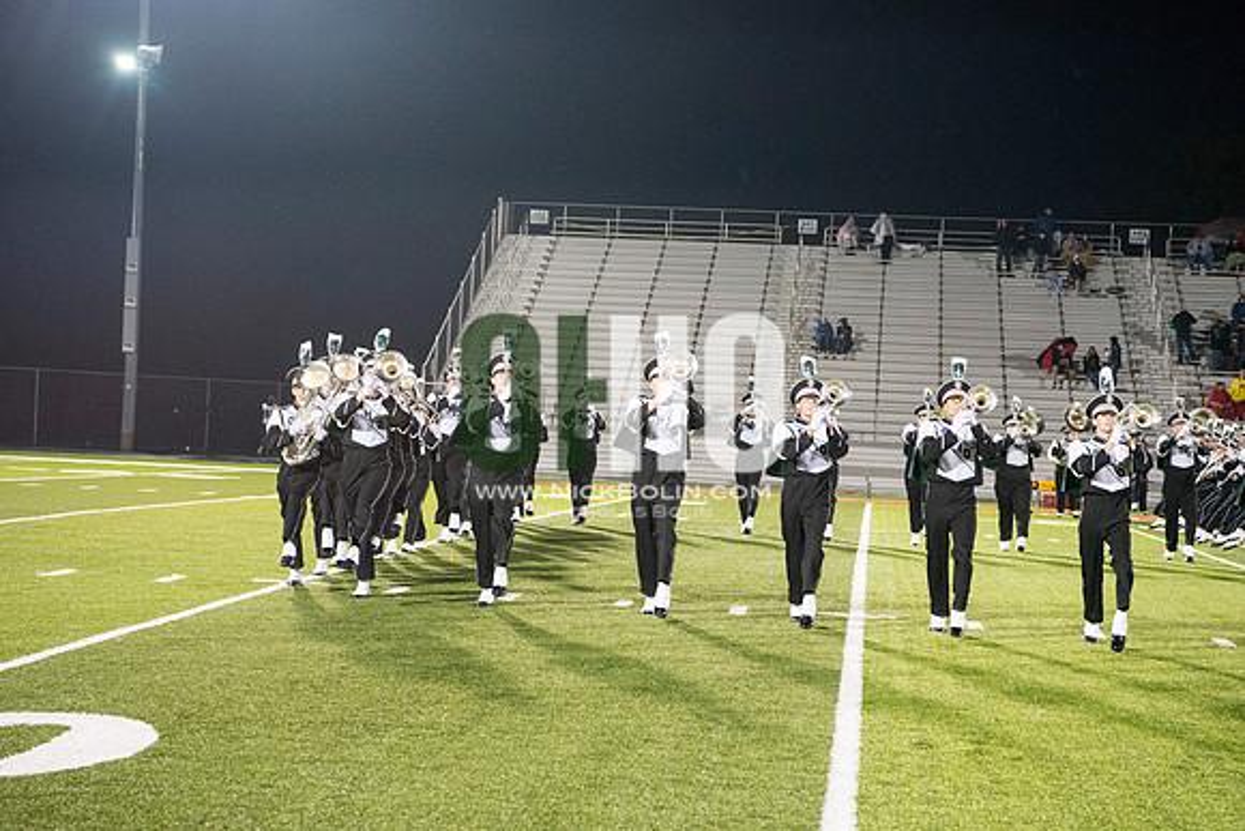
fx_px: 2421
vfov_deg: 19.5
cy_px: 416
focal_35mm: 70
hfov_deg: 28.8
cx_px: 622
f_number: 5.6
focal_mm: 70
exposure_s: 1/200
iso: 5000
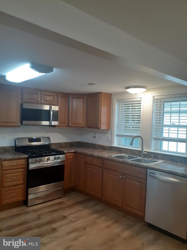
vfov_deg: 65.3
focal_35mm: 27
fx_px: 194
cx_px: 94
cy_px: 125
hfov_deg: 51.4
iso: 160
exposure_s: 1/60
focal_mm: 3.6
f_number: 1.9
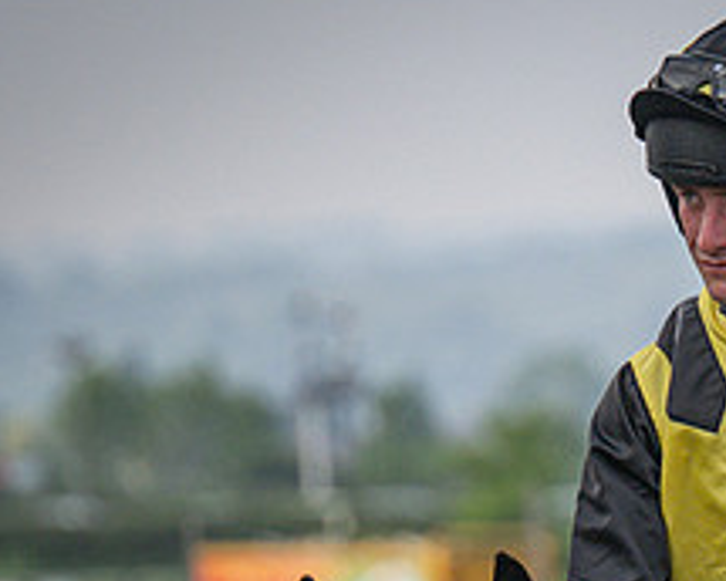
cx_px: 992
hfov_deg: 2.5
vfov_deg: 2.0
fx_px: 16631
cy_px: 670
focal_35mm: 774
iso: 400
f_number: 4
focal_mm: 160
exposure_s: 1/1250
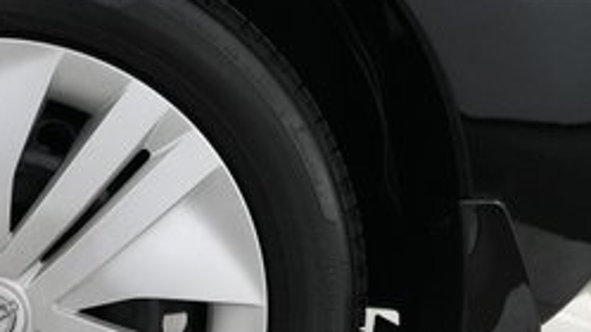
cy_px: 304
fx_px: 1097
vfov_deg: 17.0
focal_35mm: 70
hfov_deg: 28.2
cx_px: -12
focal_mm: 26
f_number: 2.8
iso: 3200
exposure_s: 1/160
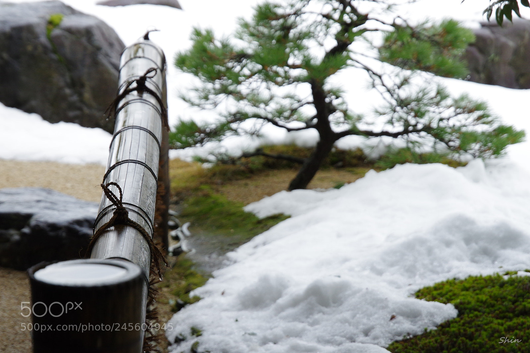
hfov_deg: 16.1
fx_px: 1869
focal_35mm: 127
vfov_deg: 10.8
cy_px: 176
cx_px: 265
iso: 800
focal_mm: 85
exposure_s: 1/160
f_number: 8
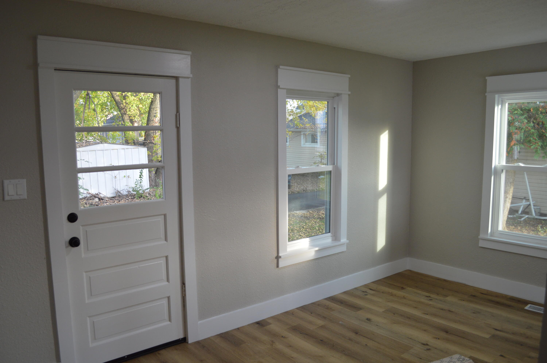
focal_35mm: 27
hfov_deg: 67.4
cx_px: 274
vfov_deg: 47.8
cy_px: 182
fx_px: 410
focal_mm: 18
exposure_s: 1/80
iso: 400
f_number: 4.5
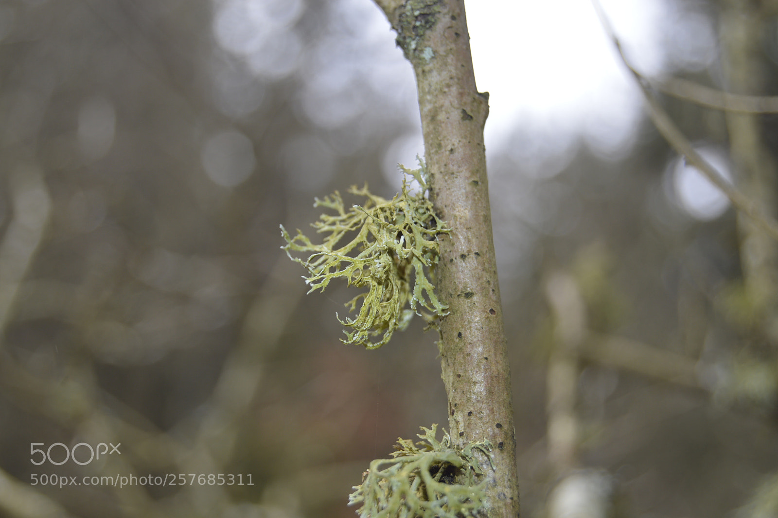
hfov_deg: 24.6
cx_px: 389
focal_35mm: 82
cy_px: 259
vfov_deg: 16.5
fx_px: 1781
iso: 100
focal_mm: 55
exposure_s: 1/125
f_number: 5.6
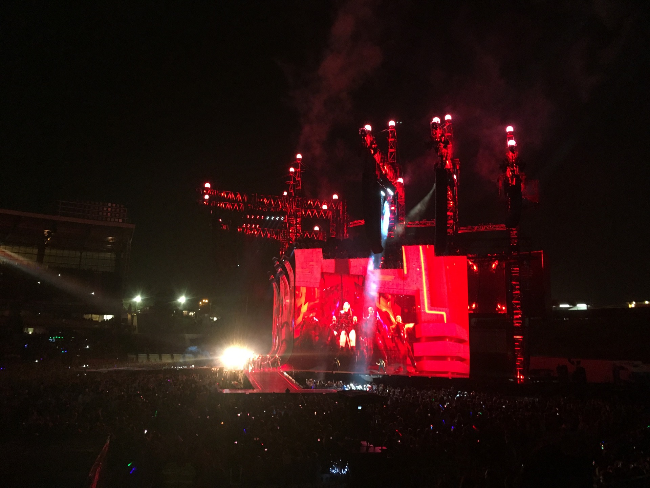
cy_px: 244
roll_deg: -2.2
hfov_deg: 61.7
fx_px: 545
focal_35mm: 29
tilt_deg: +10.2
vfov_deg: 48.2
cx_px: 325
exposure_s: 1/20
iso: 200
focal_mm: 4.15
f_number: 2.2
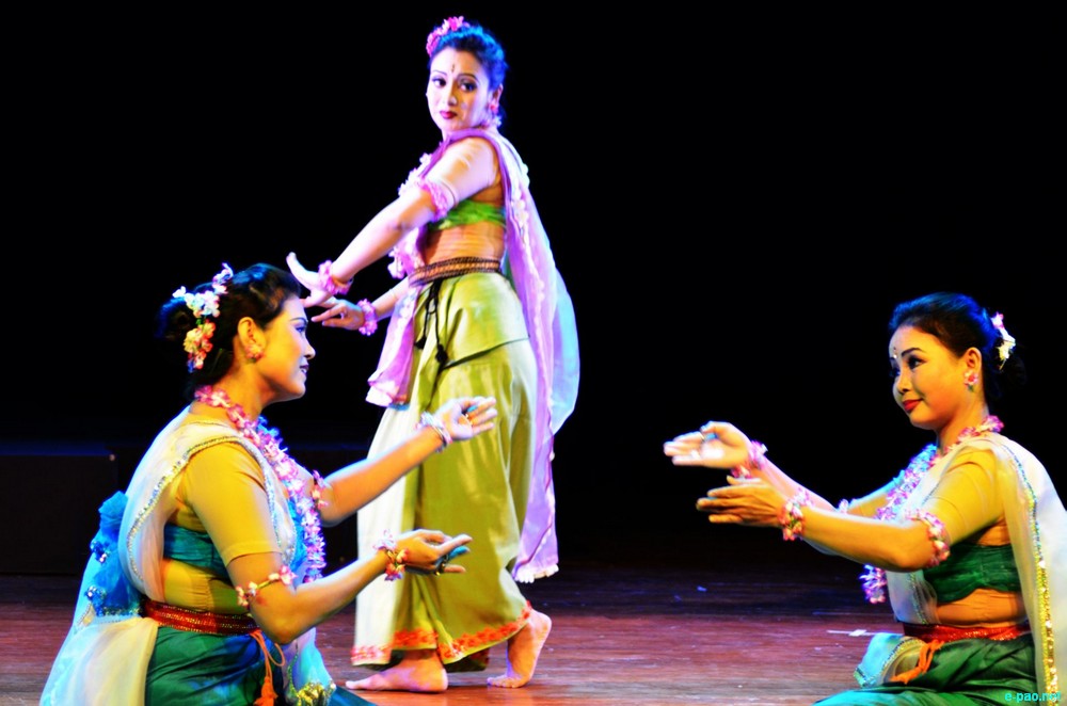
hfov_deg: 13.7
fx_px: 4436
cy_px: 353
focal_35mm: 150
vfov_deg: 9.1
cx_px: 534
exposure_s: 1/30
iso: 1600
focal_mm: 100
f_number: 4
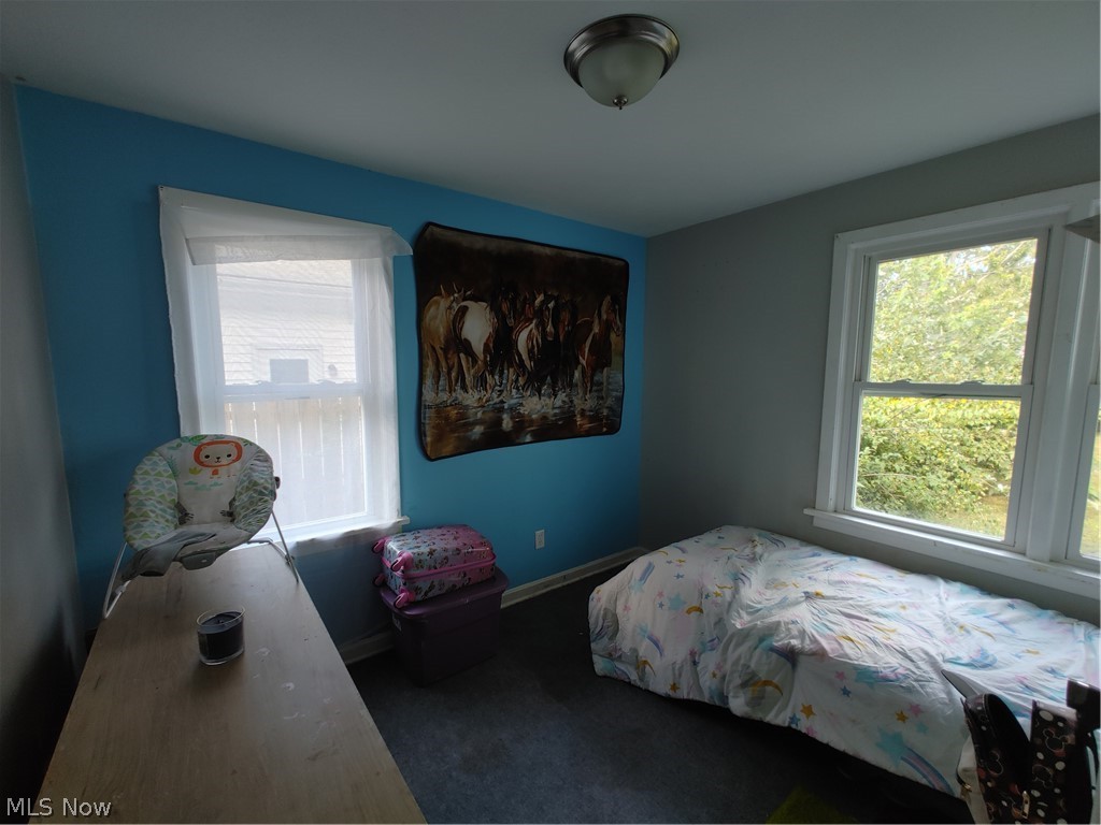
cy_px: 412
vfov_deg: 81.7
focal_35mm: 15
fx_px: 477
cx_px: 550
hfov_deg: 98.2
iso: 100
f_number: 1.9
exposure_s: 1/40
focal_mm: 1.78
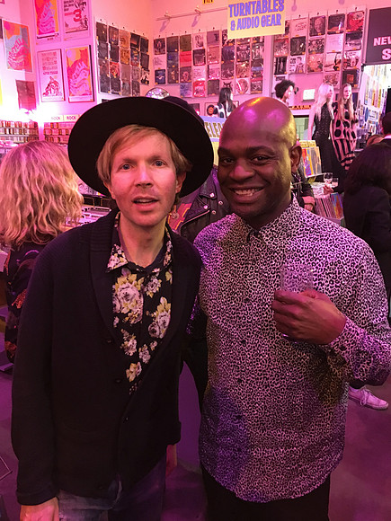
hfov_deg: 48.2
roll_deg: +1.3
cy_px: 260
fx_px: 437
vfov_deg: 61.7
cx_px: 196
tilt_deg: -14.8
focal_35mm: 29
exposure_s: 1/15
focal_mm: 4.15
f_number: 2.2
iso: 500
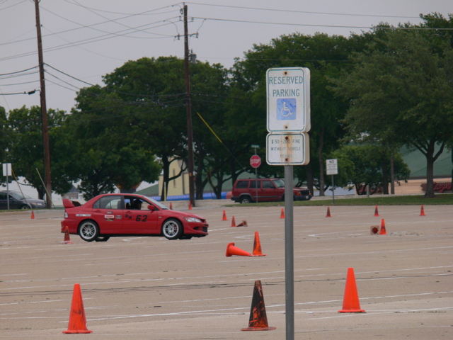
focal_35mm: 405
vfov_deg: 3.7
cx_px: 226
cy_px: 170
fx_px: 5300
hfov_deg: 4.9
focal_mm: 85.6
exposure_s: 1/800
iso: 100
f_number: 5.6
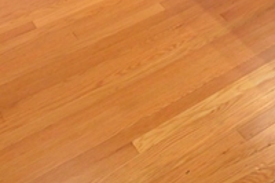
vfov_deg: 12.2
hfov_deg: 19.9
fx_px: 645
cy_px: -281
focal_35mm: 85
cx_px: 440
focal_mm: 11
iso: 800
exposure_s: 1/60
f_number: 3.5
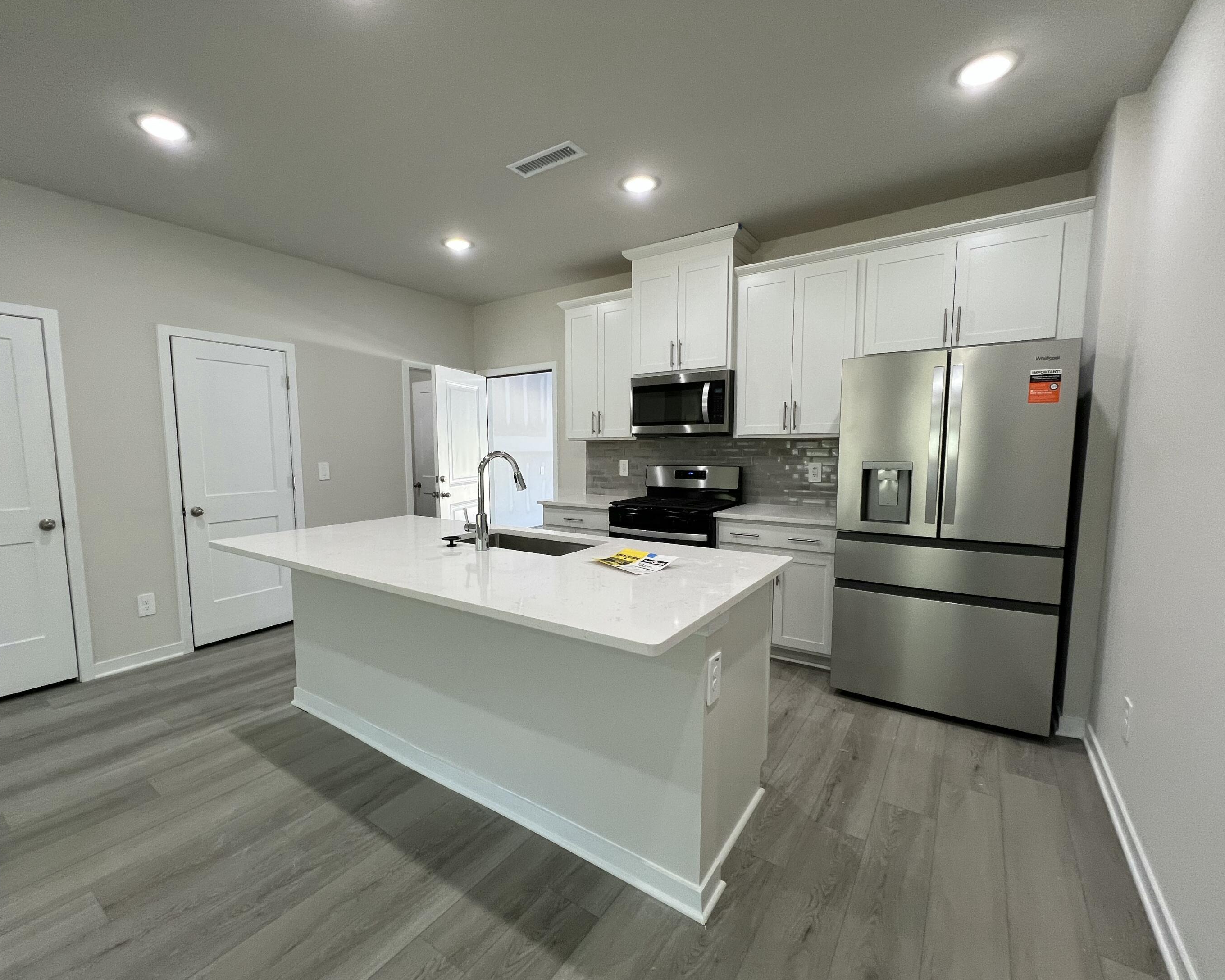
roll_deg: -0.4
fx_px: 508
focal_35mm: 14
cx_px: 590
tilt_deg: -4.7
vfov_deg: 88.0
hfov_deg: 100.7
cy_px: 503
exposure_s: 1/120
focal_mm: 1.57
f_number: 1.8
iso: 125
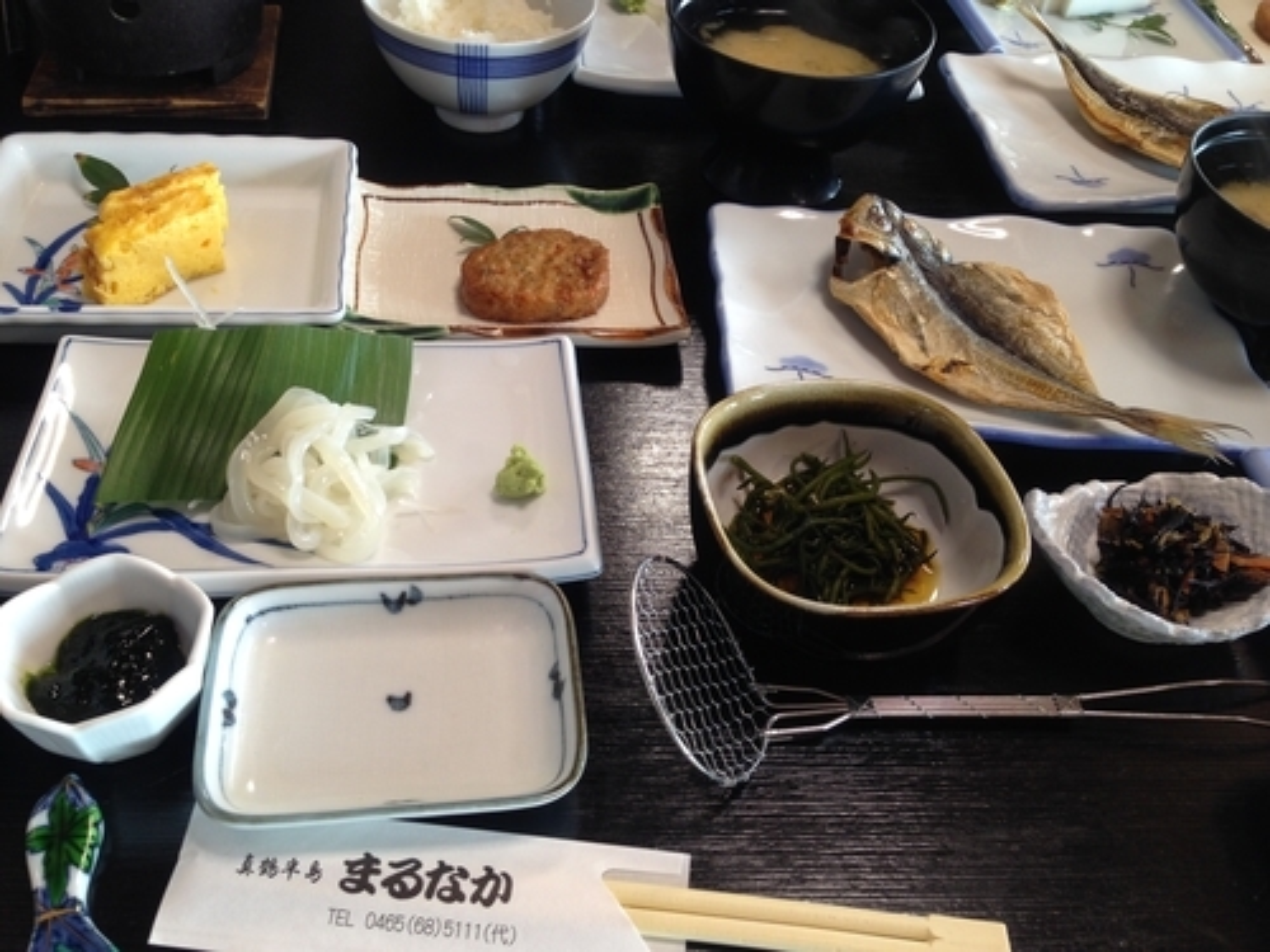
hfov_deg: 55.4
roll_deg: -3.5
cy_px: 476
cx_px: 635
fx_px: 1211
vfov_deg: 42.9
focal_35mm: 33
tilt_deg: -42.5
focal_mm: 4.12
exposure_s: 1/24
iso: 50
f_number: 2.4
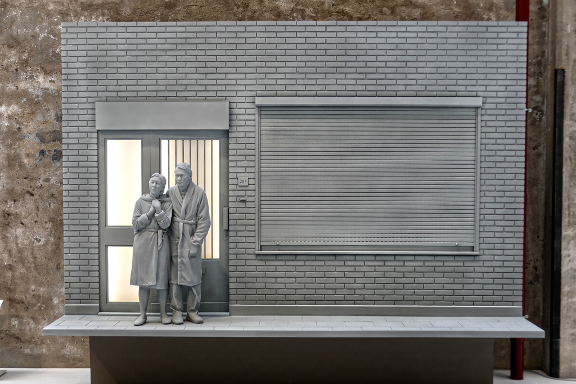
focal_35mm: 48
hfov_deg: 41.1
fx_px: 768
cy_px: 192
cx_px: 288
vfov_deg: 28.1
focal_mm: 17.5
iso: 200
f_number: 3.3
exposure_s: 1/80
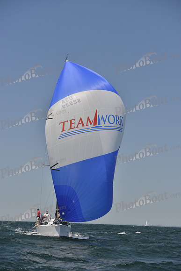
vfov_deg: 22.1
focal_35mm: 92
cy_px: 136
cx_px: 90
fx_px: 693
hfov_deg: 14.9
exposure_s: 1/1250
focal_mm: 92
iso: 280
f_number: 5
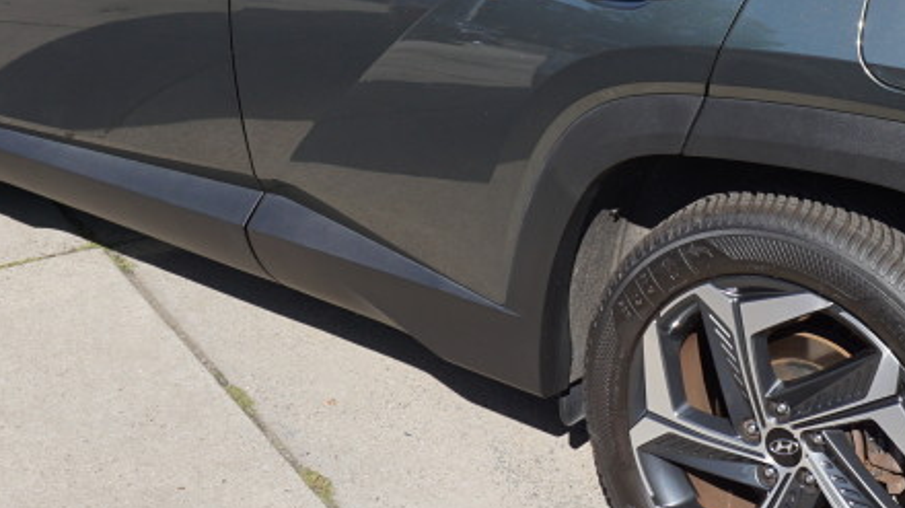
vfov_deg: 18.4
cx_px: 668
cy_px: 37
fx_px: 1535
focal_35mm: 64
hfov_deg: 32.3
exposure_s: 1/250
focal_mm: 16
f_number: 7.1
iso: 100
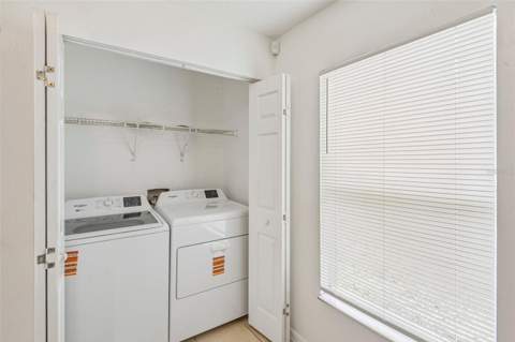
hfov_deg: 96.8
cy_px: 171
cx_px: 258
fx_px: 229
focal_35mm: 16
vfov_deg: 73.6
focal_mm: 16
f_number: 8
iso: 400
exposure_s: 1/100
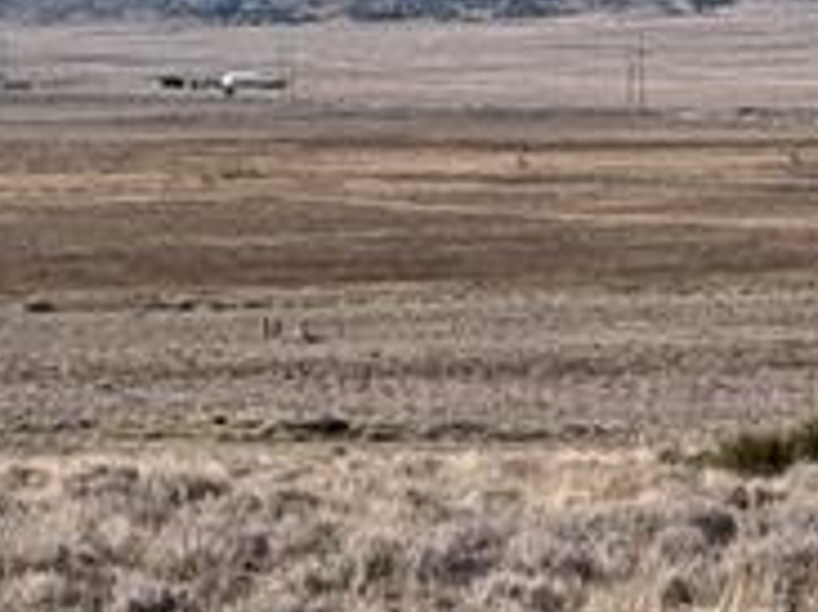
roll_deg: -0.2
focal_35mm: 270
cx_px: 1131
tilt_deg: -3.3
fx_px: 6376
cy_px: 246
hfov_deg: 7.2
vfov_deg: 5.5
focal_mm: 9
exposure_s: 1/821
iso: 32
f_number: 2.8
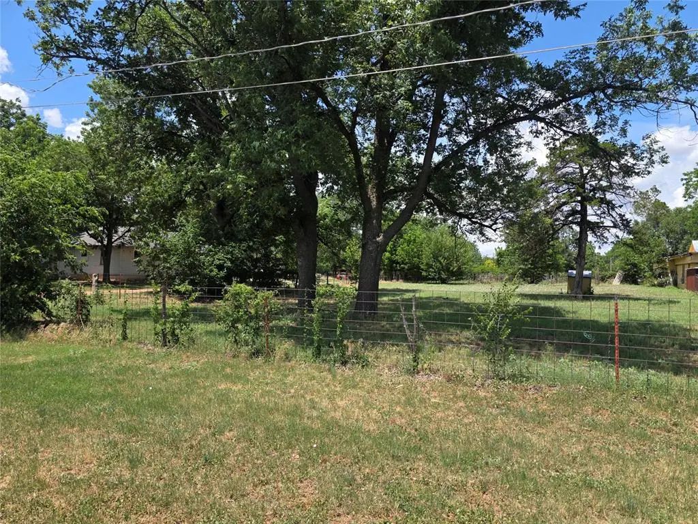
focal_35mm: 23
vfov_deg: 58.9
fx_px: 464
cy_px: 262
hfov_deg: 73.9
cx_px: 349
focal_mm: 6.3
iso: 80
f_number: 1.7
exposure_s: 1/3399
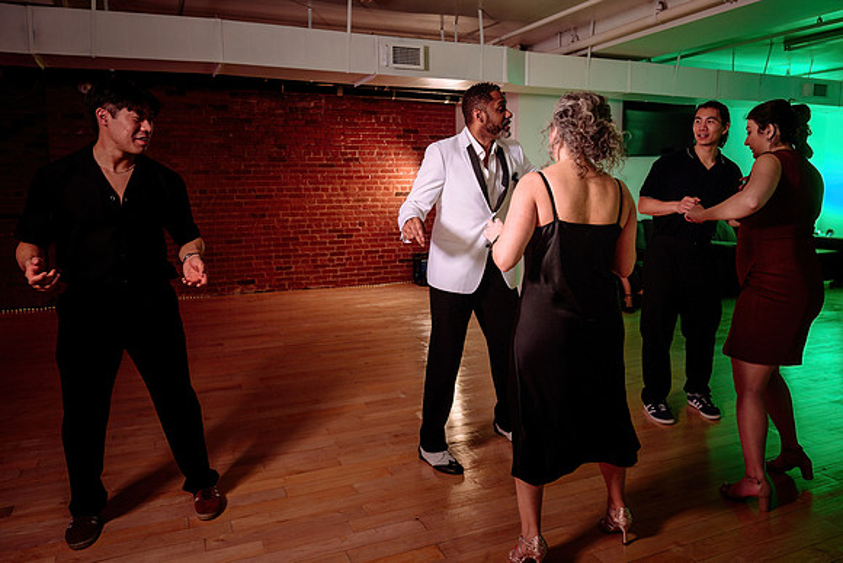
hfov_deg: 64.7
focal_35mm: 28
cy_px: 256
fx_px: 665
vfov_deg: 45.8
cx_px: 460
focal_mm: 26
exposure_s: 1/200
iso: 500
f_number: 4
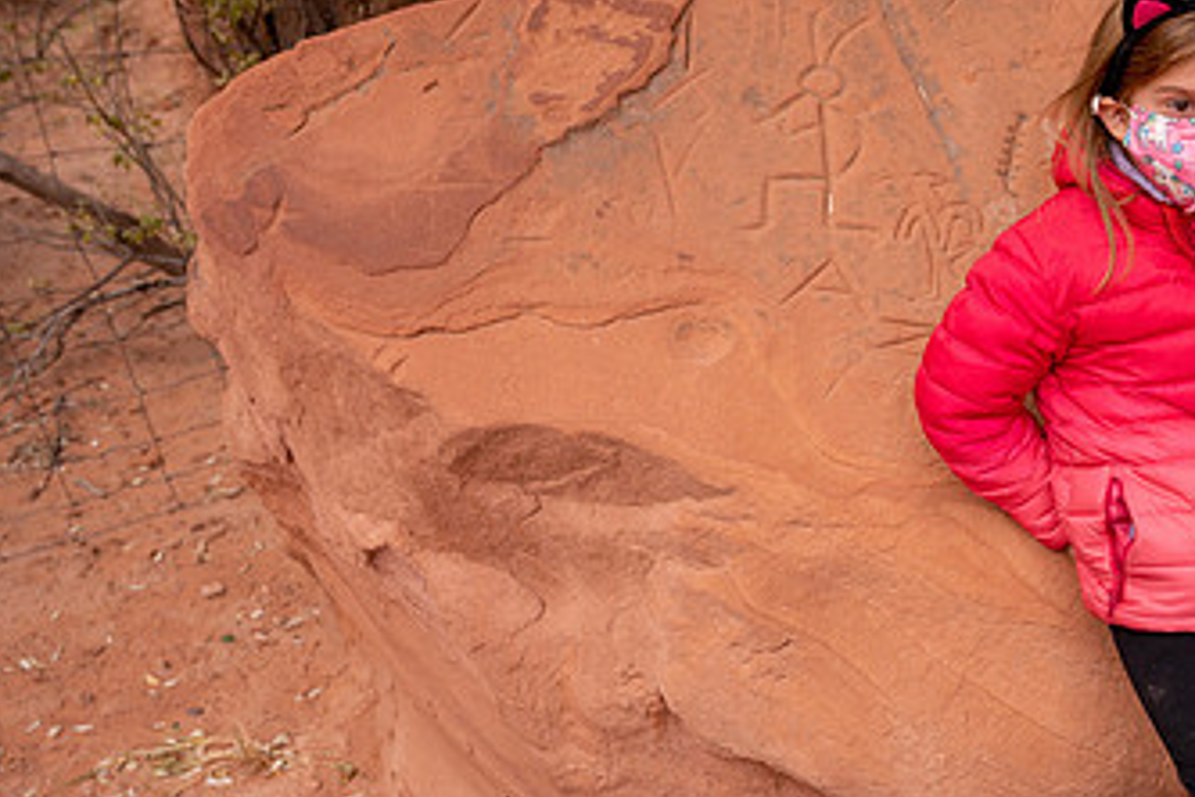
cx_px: 933
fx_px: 1560
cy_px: 320
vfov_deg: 28.6
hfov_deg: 40.4
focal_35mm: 47
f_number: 4
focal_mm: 27
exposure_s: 1/500
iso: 400
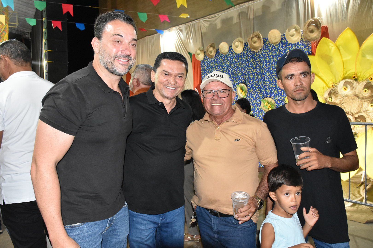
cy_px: 124
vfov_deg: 47.9
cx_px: 186
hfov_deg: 67.4
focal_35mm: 27
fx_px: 280
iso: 3200
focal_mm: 18
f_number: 6.3
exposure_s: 1/80
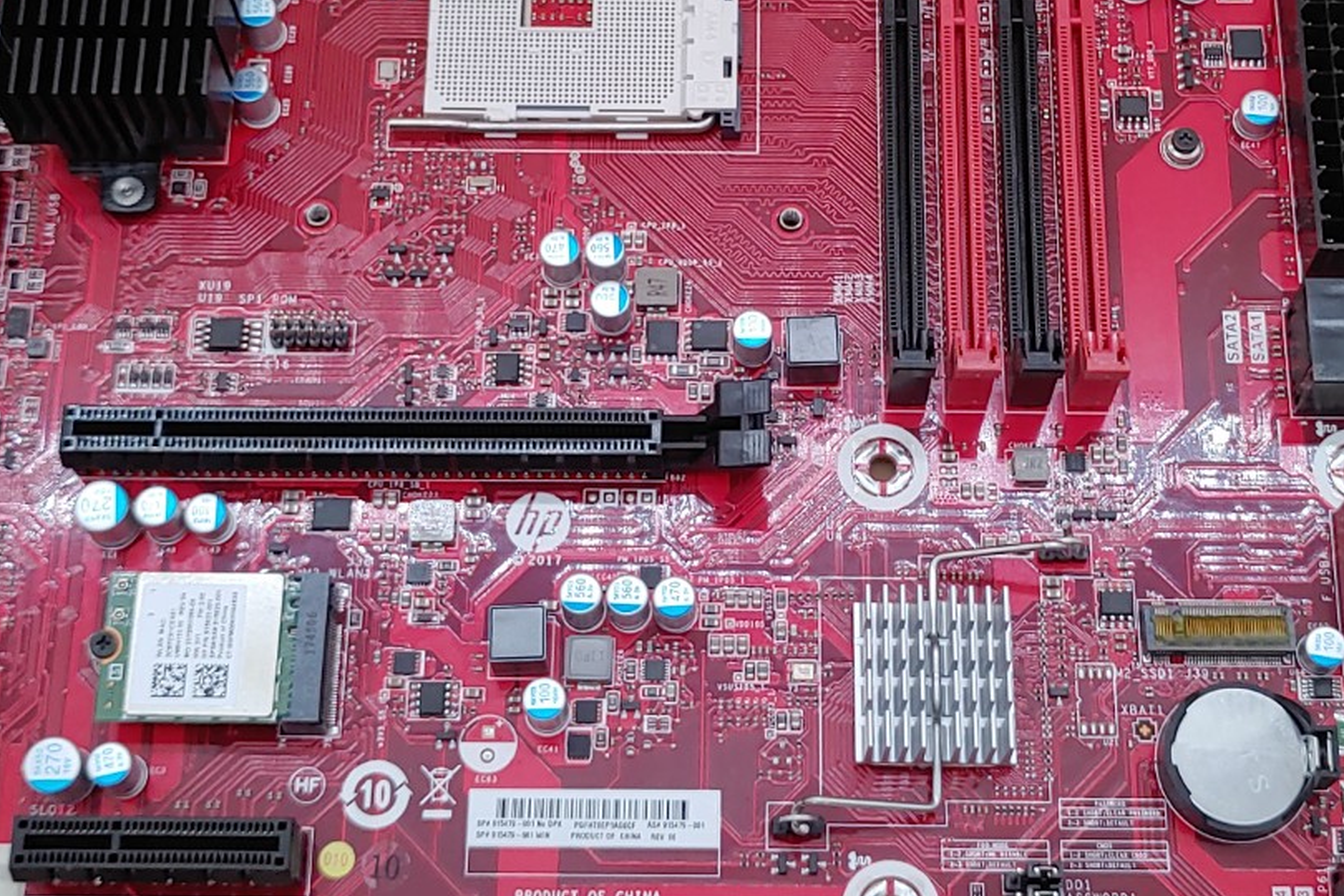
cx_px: 767
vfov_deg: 22.2
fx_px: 2277
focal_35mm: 61
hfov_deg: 32.8
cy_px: 297
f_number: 1.8
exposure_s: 1/120
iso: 50
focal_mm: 4.36
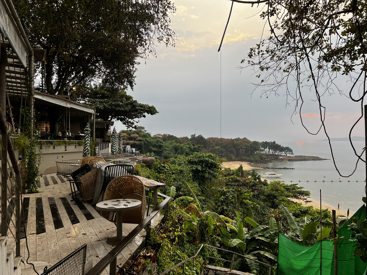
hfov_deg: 67.3
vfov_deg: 53.1
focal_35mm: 26
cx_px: 184
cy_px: 138
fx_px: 276
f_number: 1.5
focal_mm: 5.7
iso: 50
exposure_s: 1/434
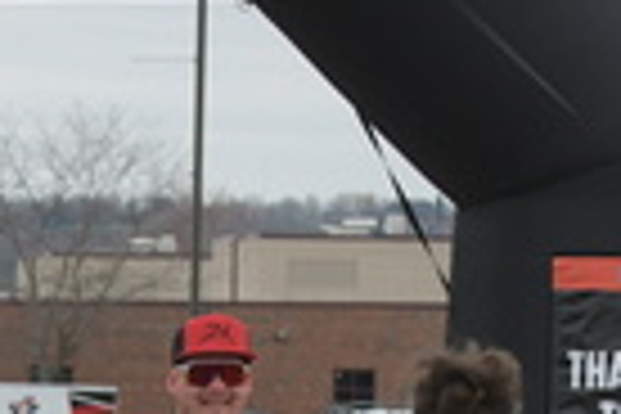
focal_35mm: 418
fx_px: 7210
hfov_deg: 4.9
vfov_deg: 3.3
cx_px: -40
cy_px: 704
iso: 1400
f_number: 4.5
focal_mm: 70
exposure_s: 1/1000
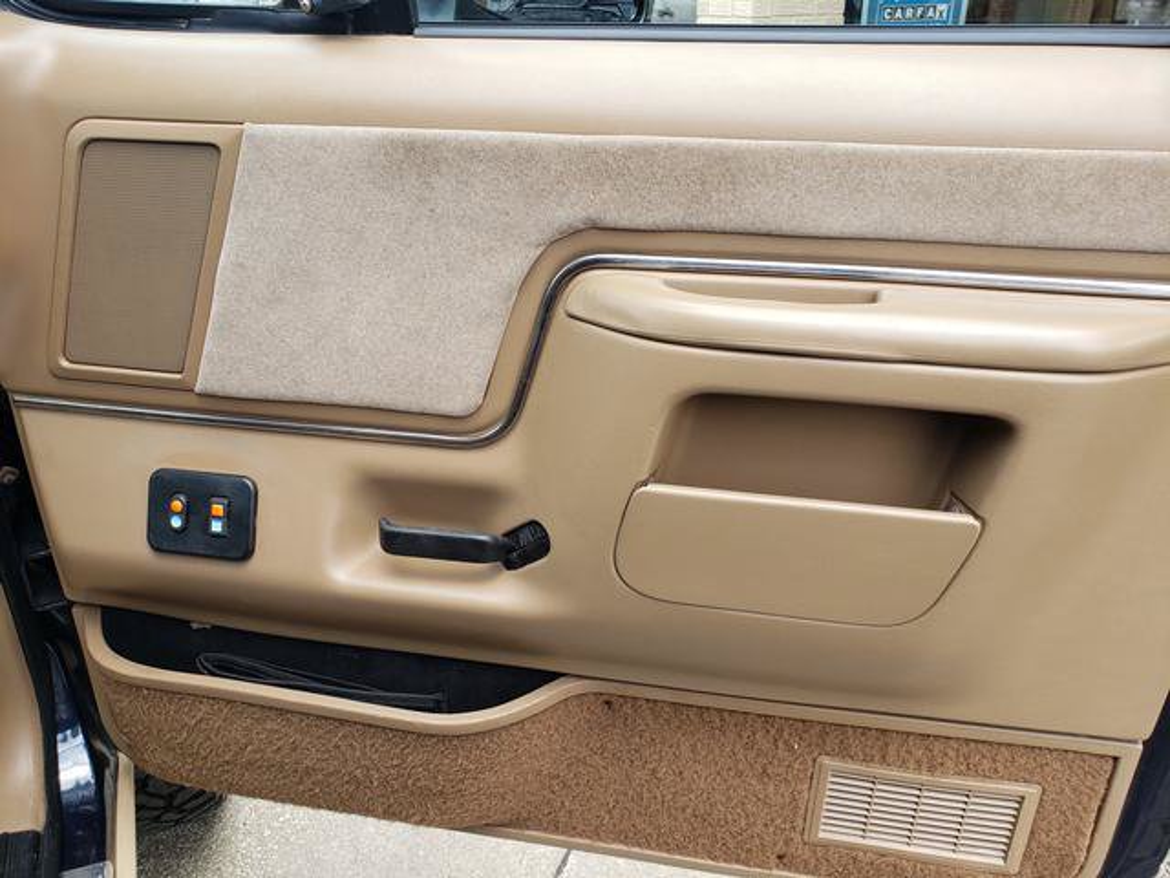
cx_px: 585
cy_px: 439
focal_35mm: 26
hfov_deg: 67.3
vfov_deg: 53.1
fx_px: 879
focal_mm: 4.3
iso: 50
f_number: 2.4
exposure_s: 1/159
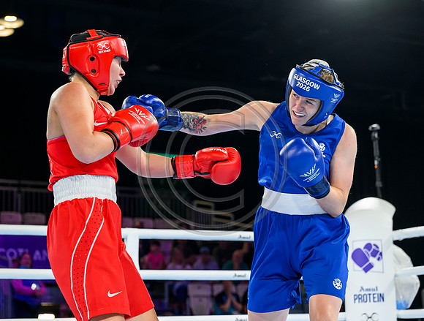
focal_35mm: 89
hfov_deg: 21.9
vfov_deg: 16.6
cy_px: 133
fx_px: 1097
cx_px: 202
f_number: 3.5
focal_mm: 70
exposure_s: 1/1600
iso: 2500
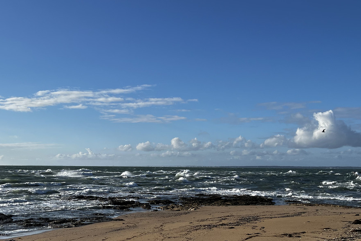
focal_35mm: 49
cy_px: 160
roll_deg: -1.1
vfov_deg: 27.4
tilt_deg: +1.5
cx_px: 141
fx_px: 491
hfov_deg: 40.1
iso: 50
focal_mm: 5.7
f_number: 1.5
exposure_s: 1/6579
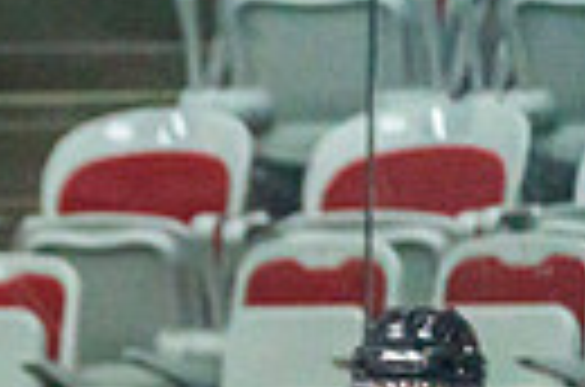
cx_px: -916
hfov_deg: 2.4
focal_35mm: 871
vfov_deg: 1.6
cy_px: 835
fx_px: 14119
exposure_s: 1/1250
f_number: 2.8
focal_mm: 156
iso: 3200
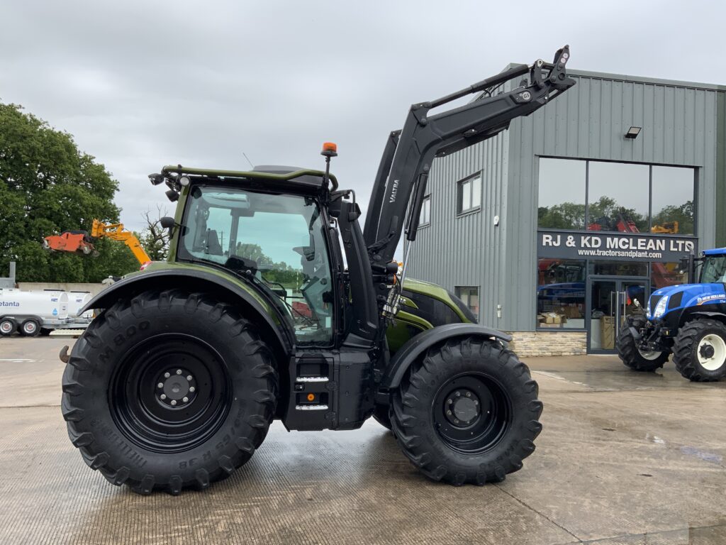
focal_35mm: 29
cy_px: 272
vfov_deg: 48.2
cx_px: 363
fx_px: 608
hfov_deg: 61.7
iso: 16
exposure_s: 1/1195
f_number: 1.8
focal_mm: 3
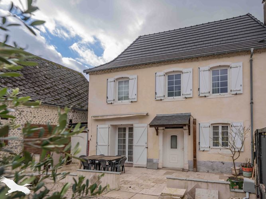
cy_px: 87
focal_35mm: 18
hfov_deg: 87.5
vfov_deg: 71.3
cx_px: 147
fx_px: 138
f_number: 5.6
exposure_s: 1/480
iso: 400
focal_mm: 19
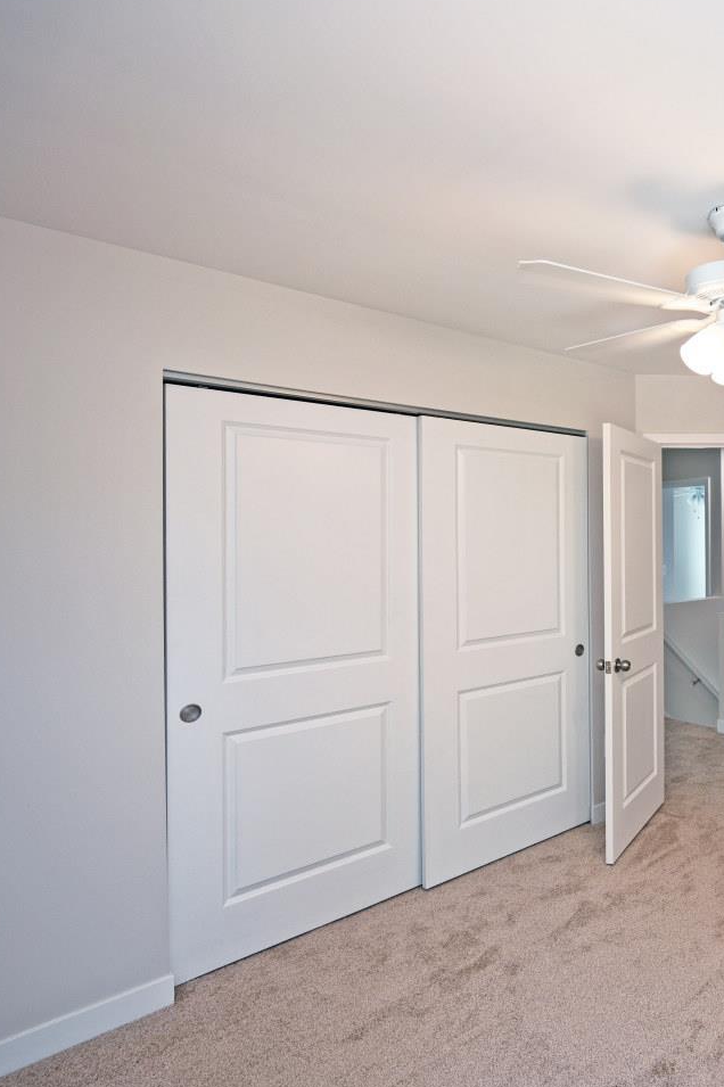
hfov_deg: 47.9
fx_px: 664
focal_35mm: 22
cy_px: 534
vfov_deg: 78.6
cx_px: 714
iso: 220
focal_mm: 14
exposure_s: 1/60
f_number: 4
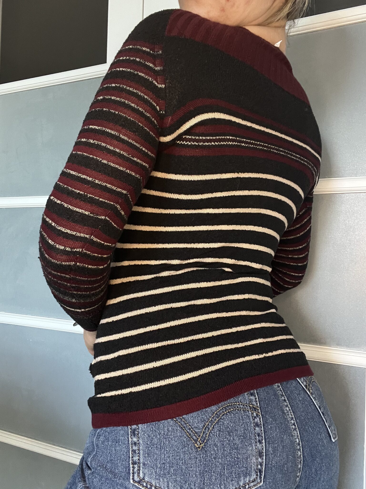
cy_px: 244
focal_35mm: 30
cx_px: 183
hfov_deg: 46.8
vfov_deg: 60.0
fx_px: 423
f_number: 2.2
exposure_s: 1/37
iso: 320
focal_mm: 2.71
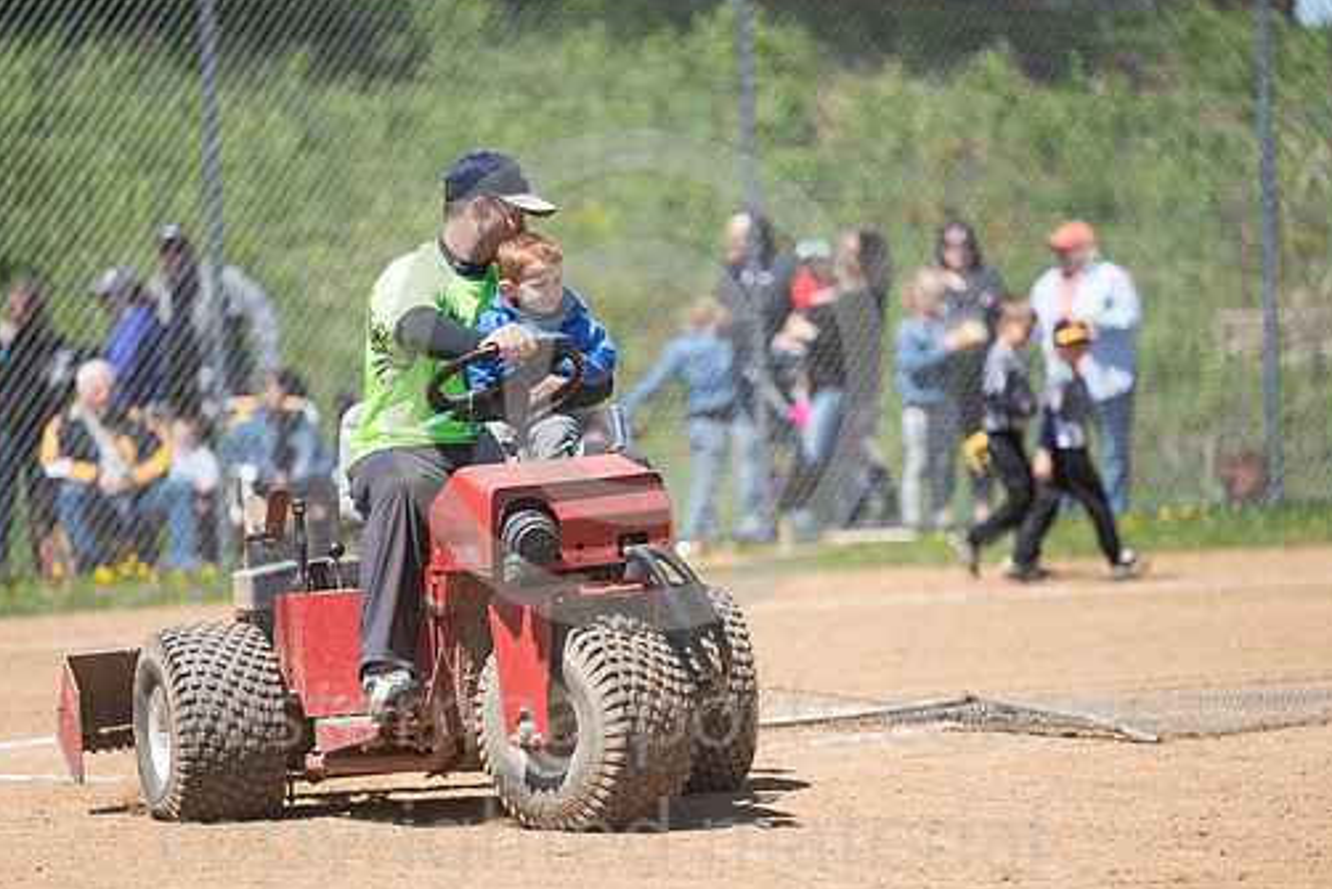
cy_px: 482
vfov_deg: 6.0
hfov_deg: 8.9
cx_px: 610
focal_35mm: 231
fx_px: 8549
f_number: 2.8
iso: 200
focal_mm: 200
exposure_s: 1/2500
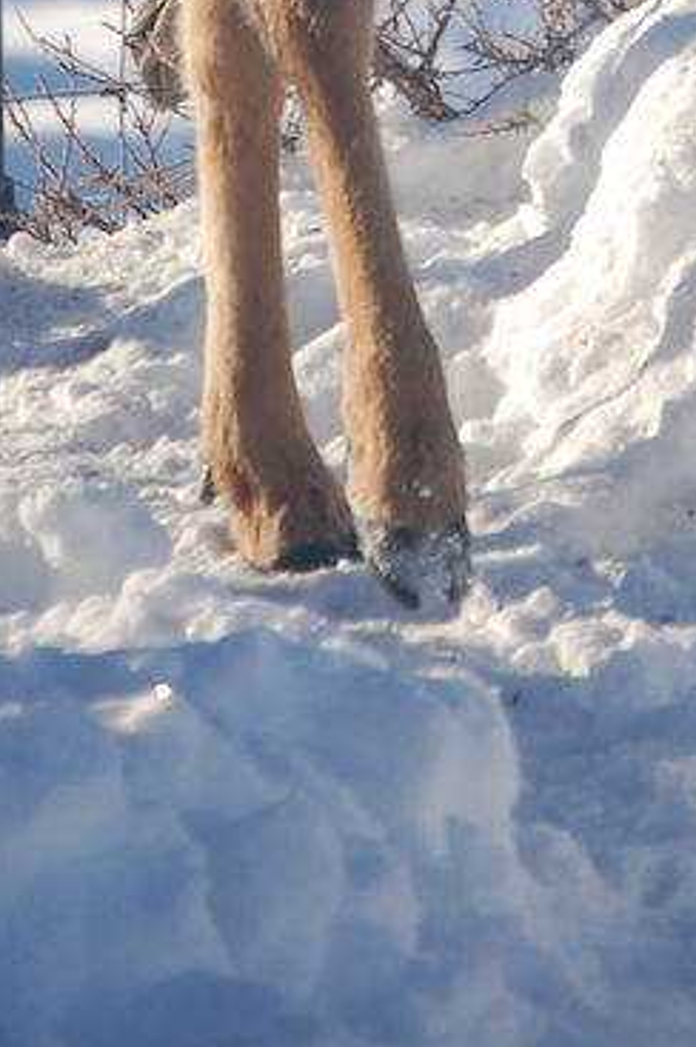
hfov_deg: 1.7
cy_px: -578
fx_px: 23723
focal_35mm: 817
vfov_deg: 2.5
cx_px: 844
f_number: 5.6
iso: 400
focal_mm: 175
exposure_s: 1/1250
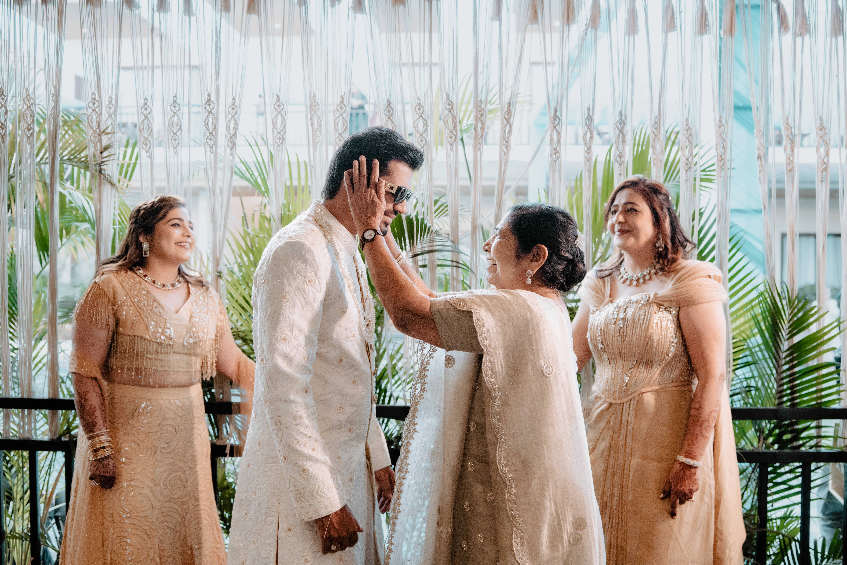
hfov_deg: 54.4
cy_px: 282
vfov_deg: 37.9
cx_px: 424
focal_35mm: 35
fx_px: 823
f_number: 4.5
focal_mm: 35
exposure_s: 1/320
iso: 6400
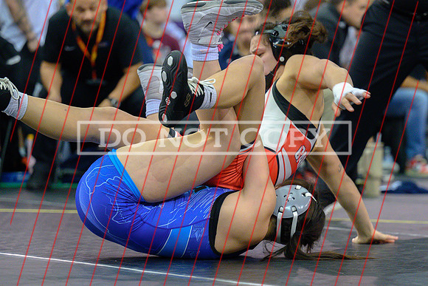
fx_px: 2435
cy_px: 211
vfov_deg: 6.7
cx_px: 252
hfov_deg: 10.0
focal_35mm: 205
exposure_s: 1/800
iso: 4000
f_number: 2.8
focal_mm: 125
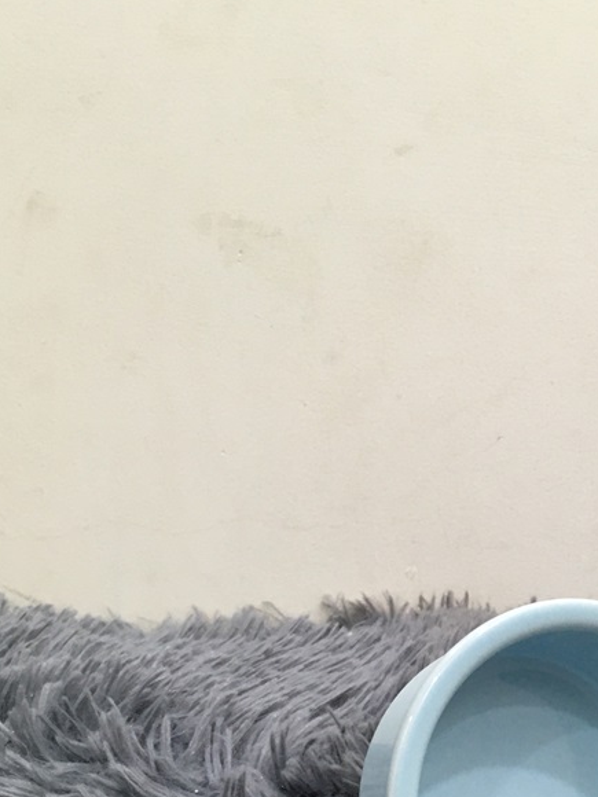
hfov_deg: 23.5
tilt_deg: -12.2
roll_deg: -2.3
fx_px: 1382
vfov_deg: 31.3
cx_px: 587
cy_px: 639
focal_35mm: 60
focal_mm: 4.15
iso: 100
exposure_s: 1/33
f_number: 2.2
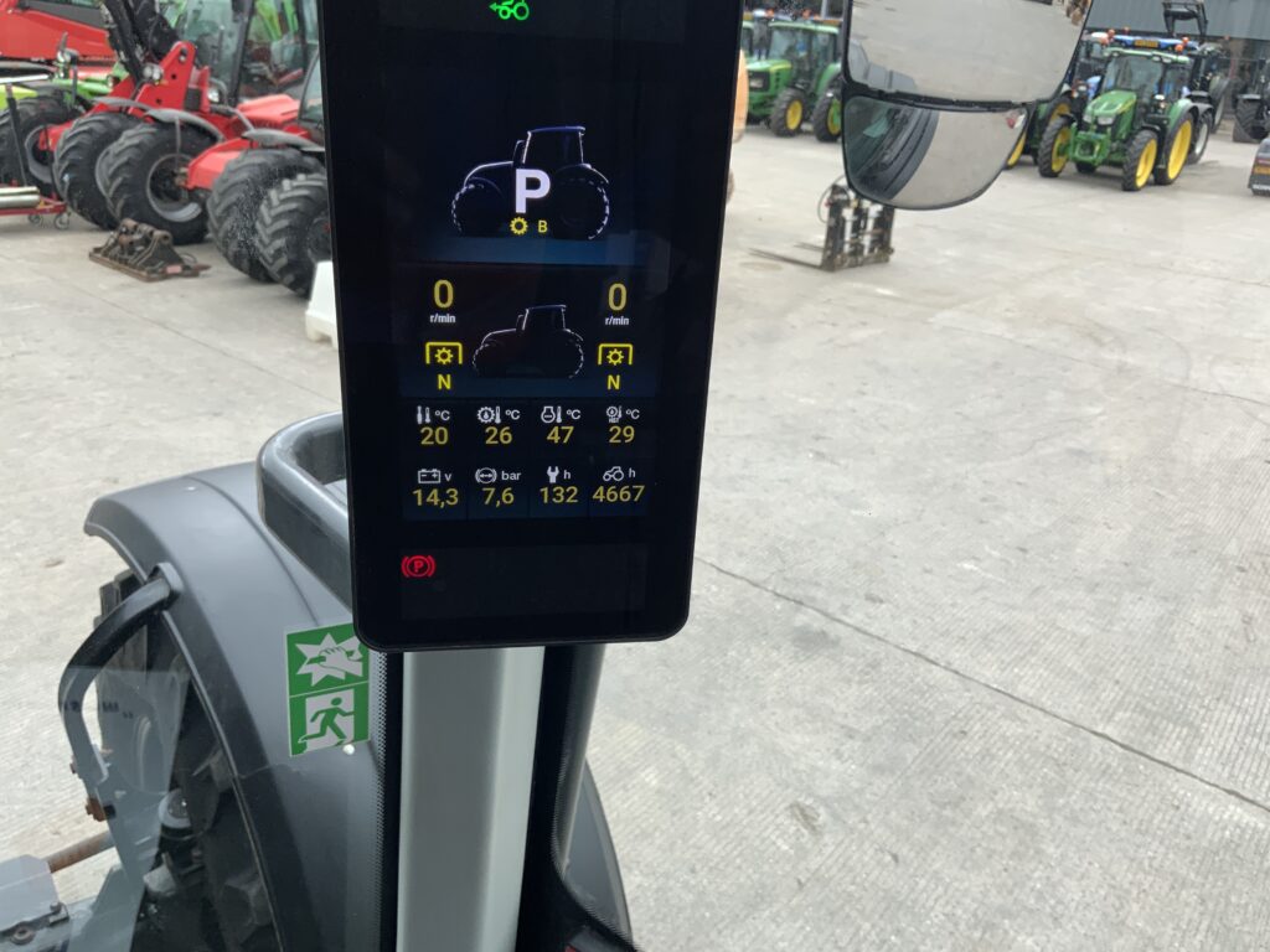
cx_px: 635
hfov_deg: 61.7
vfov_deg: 48.2
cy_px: 476
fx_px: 1064
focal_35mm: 29
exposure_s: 1/303
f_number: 1.8
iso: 16
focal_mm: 3
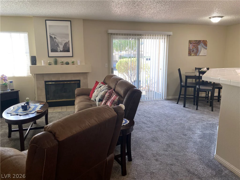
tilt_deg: -10.7
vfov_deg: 53.1
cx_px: 120
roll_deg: +0.5
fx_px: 180
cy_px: 90
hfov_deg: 67.3
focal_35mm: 26
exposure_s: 1/60
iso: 80
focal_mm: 4.25
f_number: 1.8
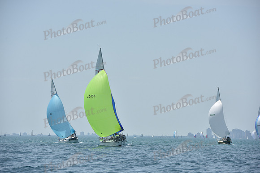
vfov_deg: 7.0
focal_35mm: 195
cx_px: 130
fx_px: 1409
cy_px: 86
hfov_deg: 10.5
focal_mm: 195
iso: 250
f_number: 9
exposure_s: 1/1250
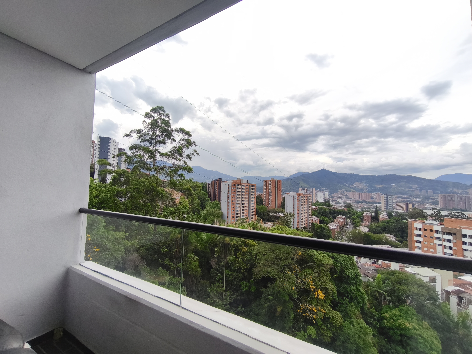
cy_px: 177
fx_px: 205
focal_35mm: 15
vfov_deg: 81.7
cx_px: 236
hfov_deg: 98.2
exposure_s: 1/449
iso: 50
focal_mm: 1.91
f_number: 2.2
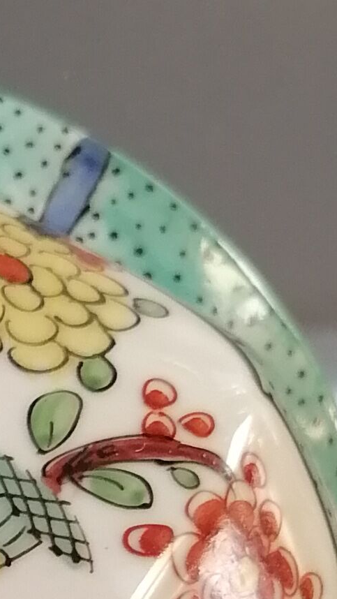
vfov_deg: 15.1
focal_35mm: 132
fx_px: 2096
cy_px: 894
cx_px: -308
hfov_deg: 8.7
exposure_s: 1/120
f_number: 1.8
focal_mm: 5.4
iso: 100
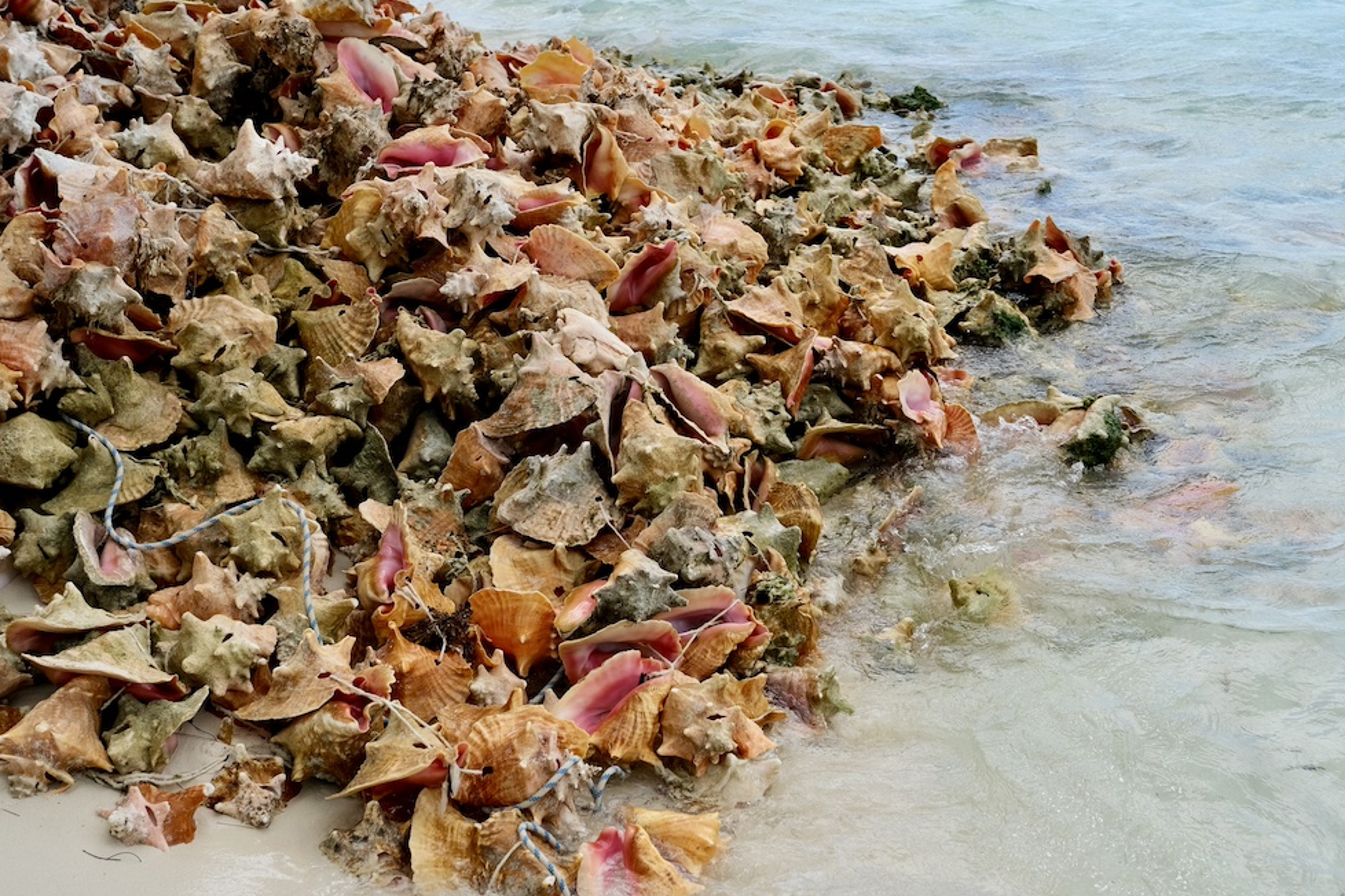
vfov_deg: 25.0
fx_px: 2017
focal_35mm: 54
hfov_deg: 36.8
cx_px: 728
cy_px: 497
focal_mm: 29.6
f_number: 5.6
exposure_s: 1/1100
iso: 320
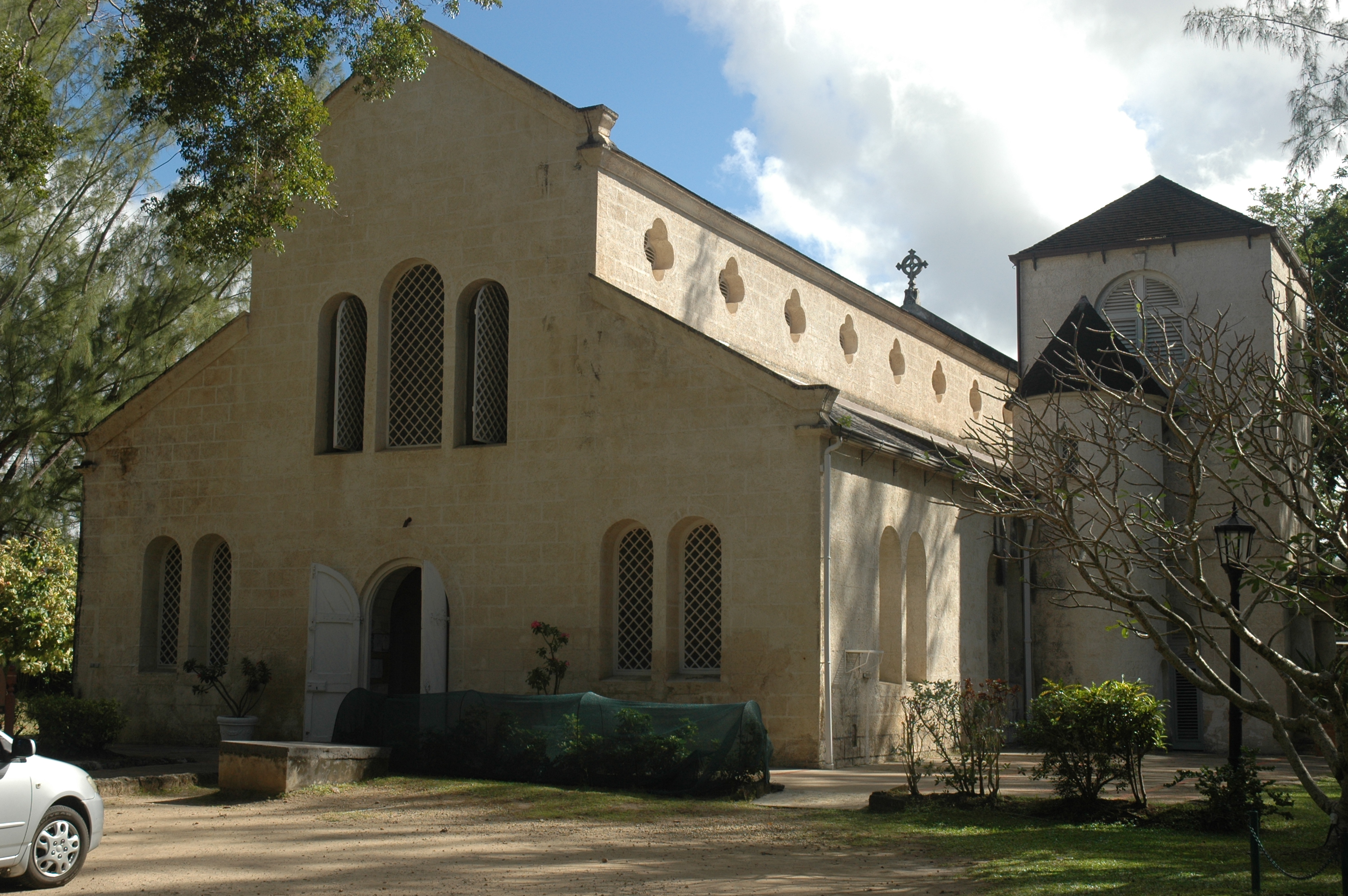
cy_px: 448
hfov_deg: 42.4
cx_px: 674
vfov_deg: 28.9
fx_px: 1740
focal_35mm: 46
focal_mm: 31
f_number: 9
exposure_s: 1/320
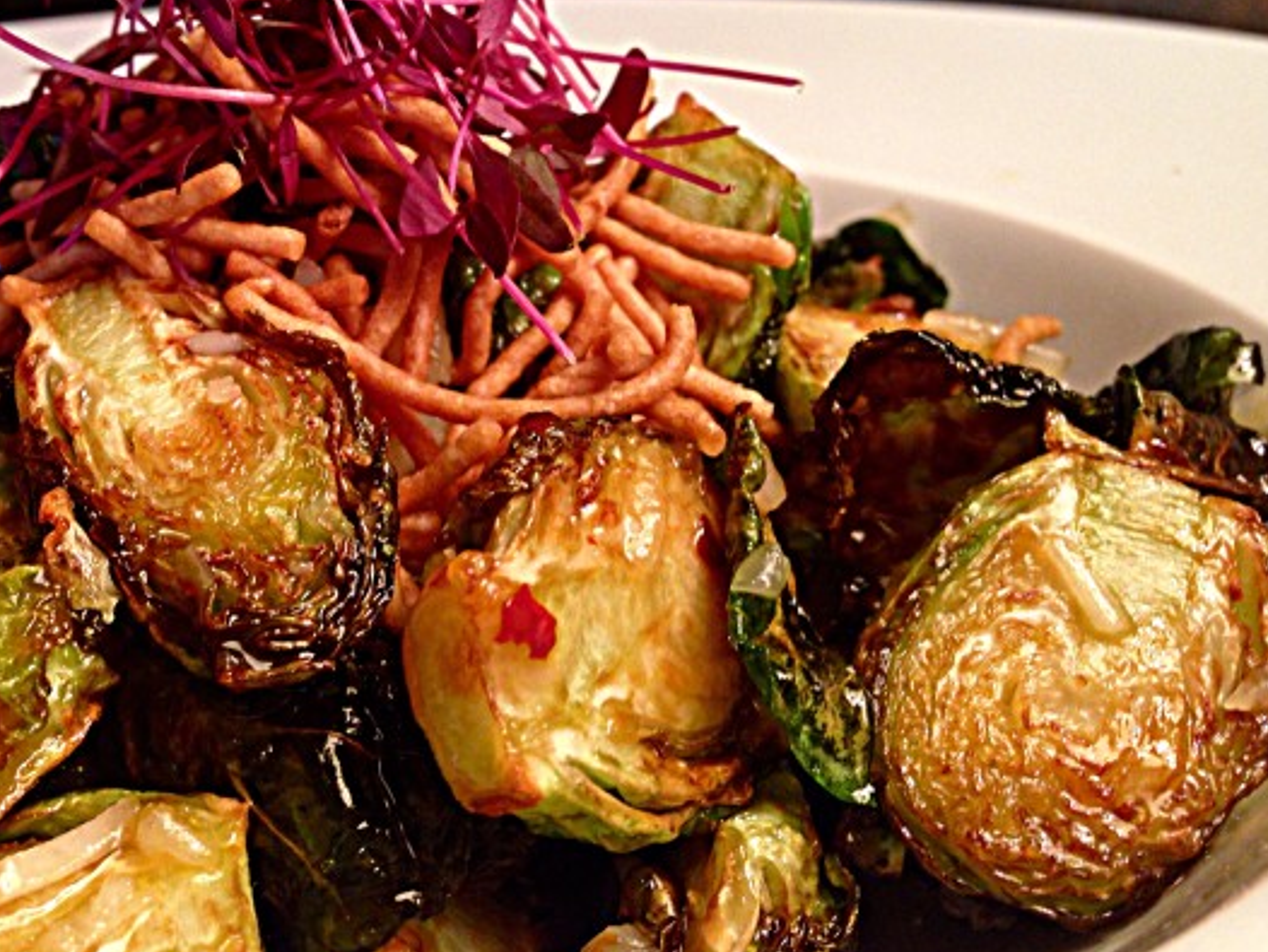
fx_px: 1722
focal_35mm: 47
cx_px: 378
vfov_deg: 30.6
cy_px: 301
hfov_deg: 39.7
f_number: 2.4
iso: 80
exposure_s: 1/20
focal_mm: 4.12
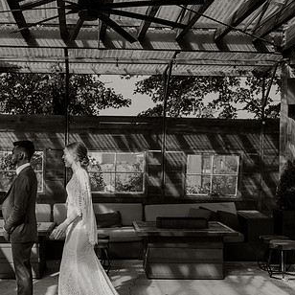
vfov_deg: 32.7
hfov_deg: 32.4
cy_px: 180
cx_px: 86
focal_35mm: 52
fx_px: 501
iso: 80
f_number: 2.8
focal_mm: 32.5
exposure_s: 1/500
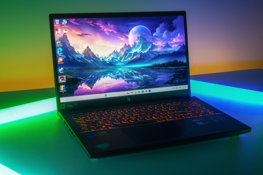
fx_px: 384
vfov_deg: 25.8
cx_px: 132
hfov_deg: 37.9
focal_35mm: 52
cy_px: 88
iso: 100
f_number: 7.1
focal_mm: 35
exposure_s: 1/2
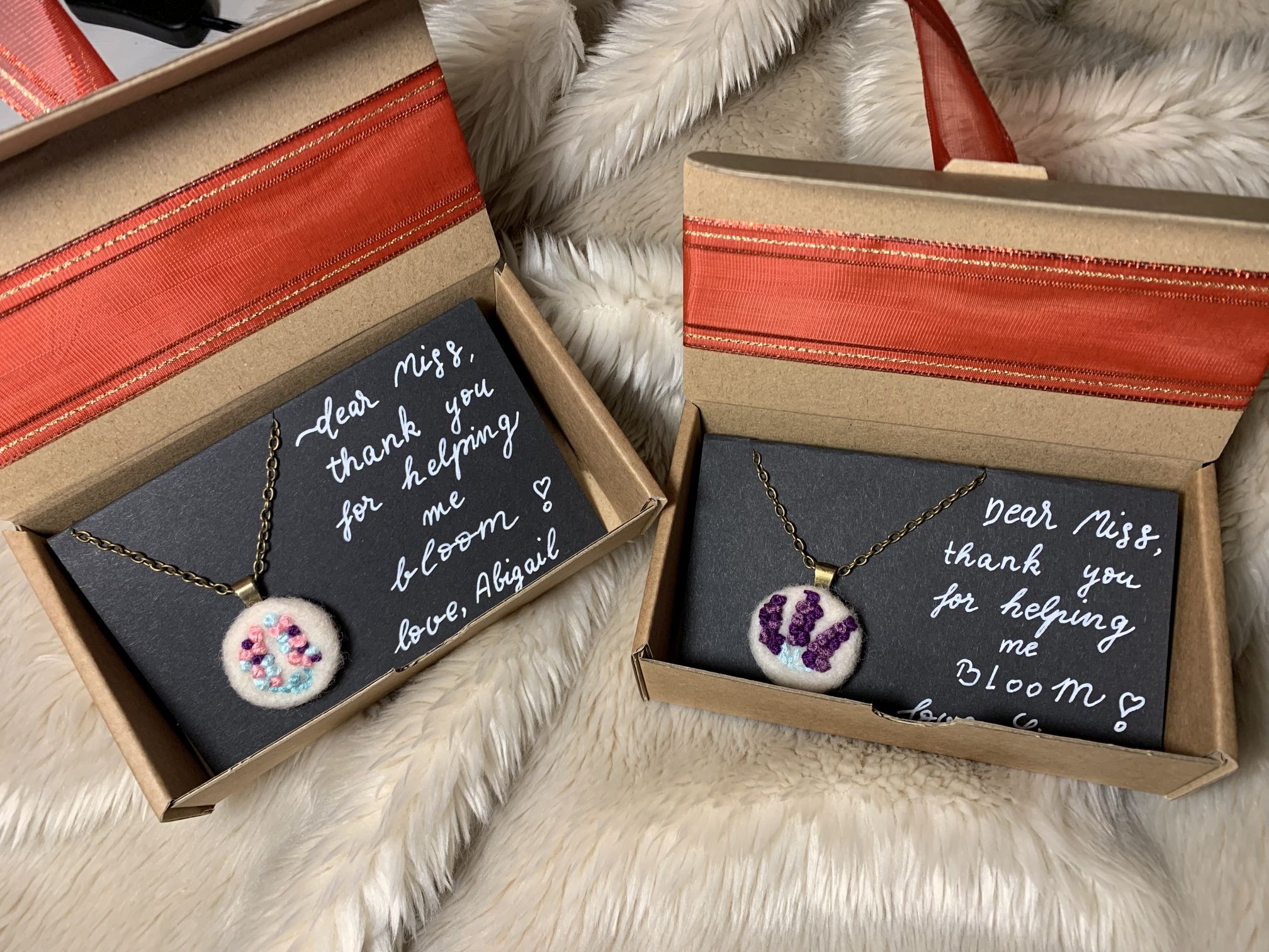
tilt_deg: -65.3
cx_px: 634
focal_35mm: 26
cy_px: 476
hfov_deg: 67.3
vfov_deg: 53.1
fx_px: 953
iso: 80
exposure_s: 1/100
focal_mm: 4.25
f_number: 1.8
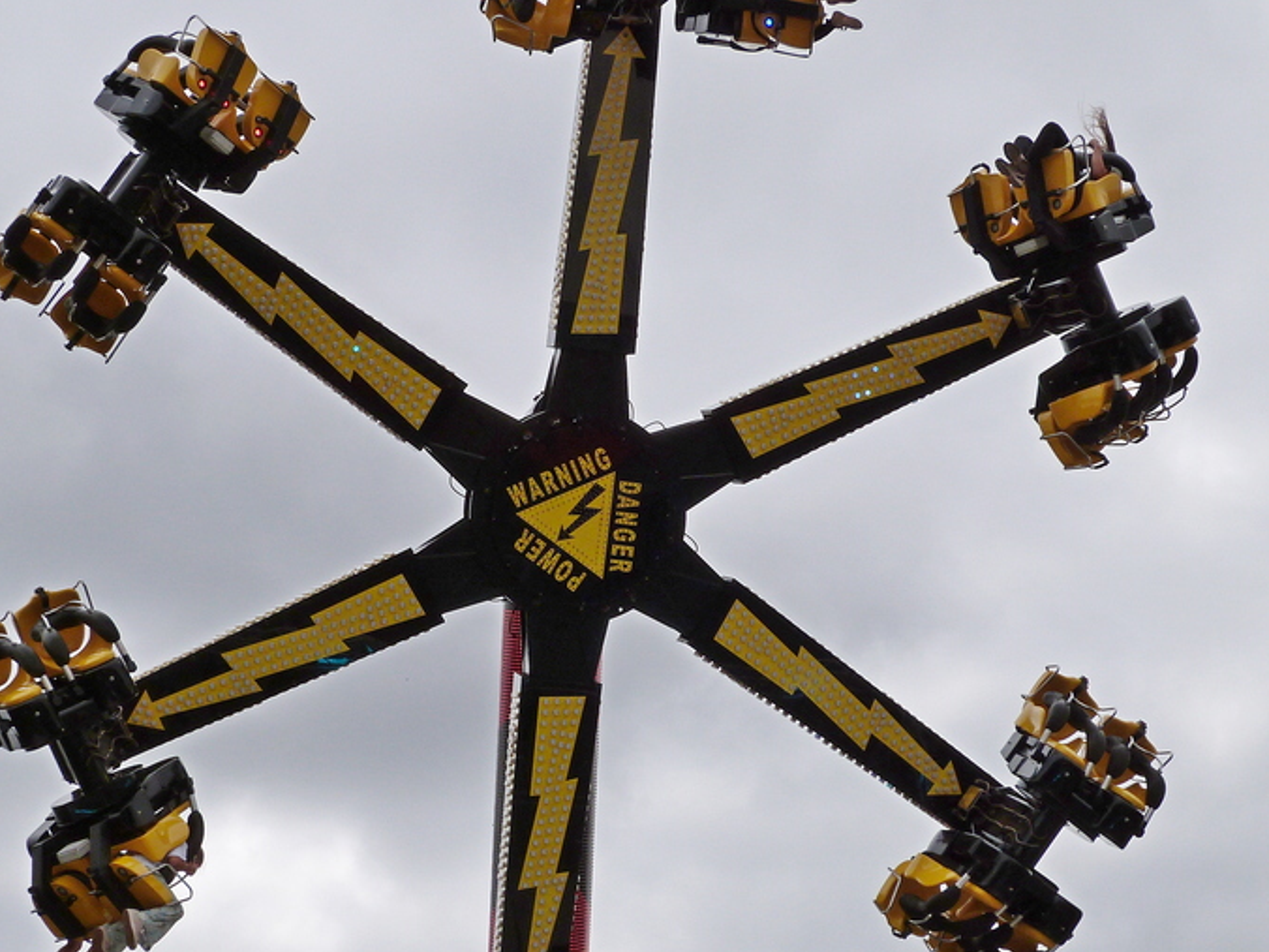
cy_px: 545
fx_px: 2713
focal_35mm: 74
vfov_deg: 19.9
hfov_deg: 26.3
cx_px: 582
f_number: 5.6
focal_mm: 9
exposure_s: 1/800
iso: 100
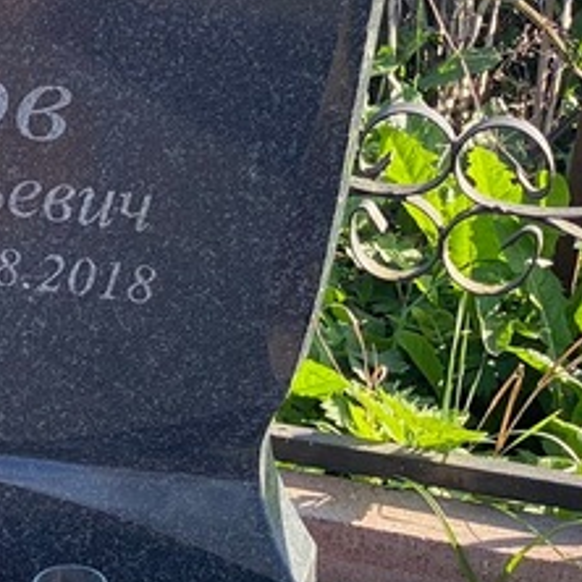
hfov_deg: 10.5
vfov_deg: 10.5
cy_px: 393
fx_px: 3158
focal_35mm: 166
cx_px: 39
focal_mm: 6
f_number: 2
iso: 20
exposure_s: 1/340
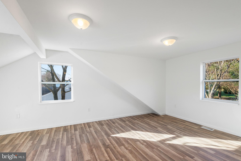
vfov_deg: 73.8
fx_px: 107
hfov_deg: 96.7
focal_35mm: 16
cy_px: 80
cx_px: 120
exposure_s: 1/15
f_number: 8
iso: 400
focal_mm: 16
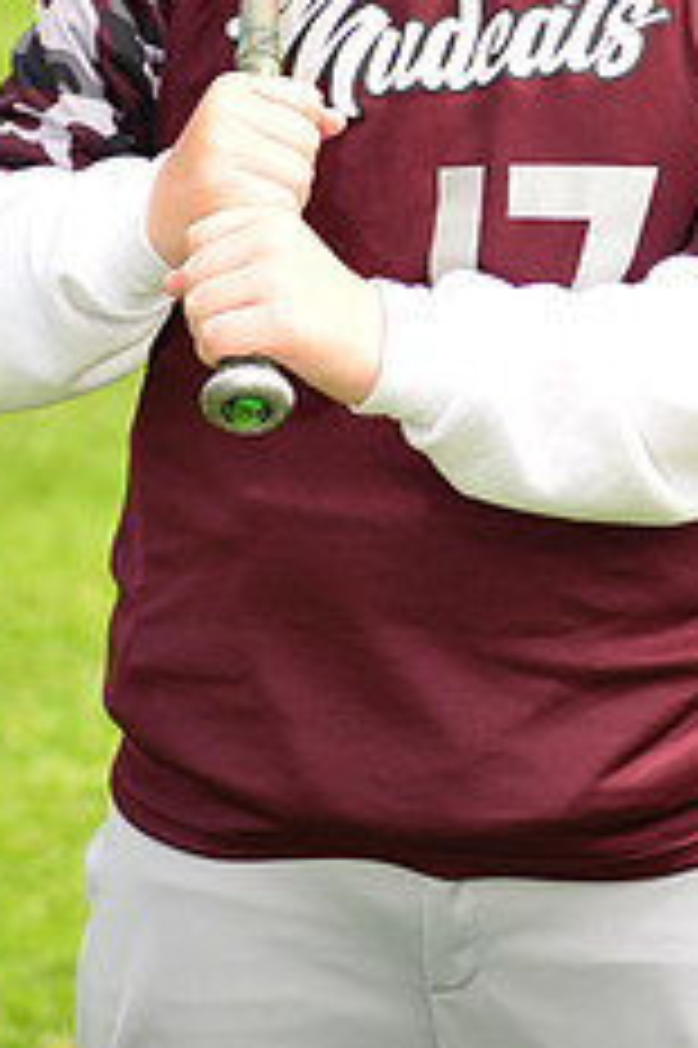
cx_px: 588
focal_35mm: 249
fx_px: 7252
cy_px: -243
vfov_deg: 8.2
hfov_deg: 5.5
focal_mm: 100
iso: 100
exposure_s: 1/250
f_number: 5
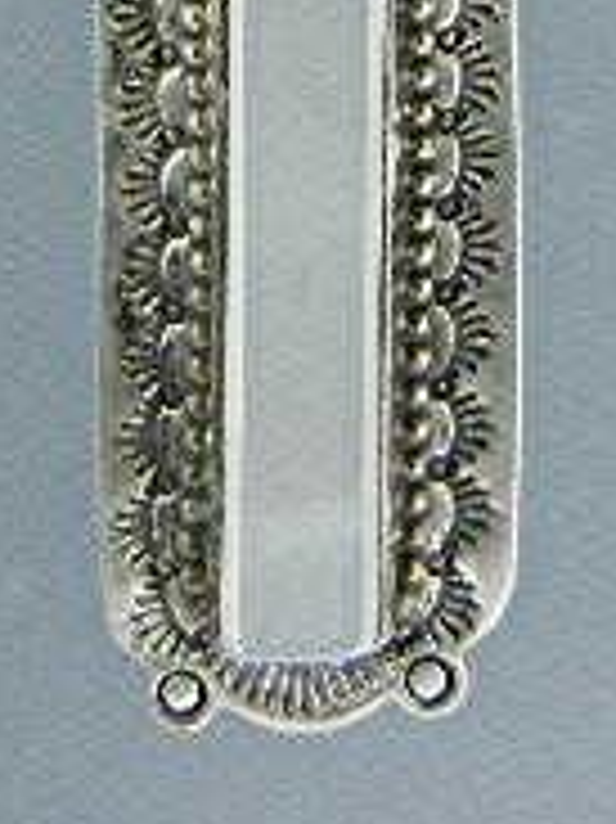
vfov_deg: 16.2
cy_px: -590
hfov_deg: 14.1
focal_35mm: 105
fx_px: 2494
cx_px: 337
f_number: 3.5
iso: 400
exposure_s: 1/46.3
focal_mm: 5.4
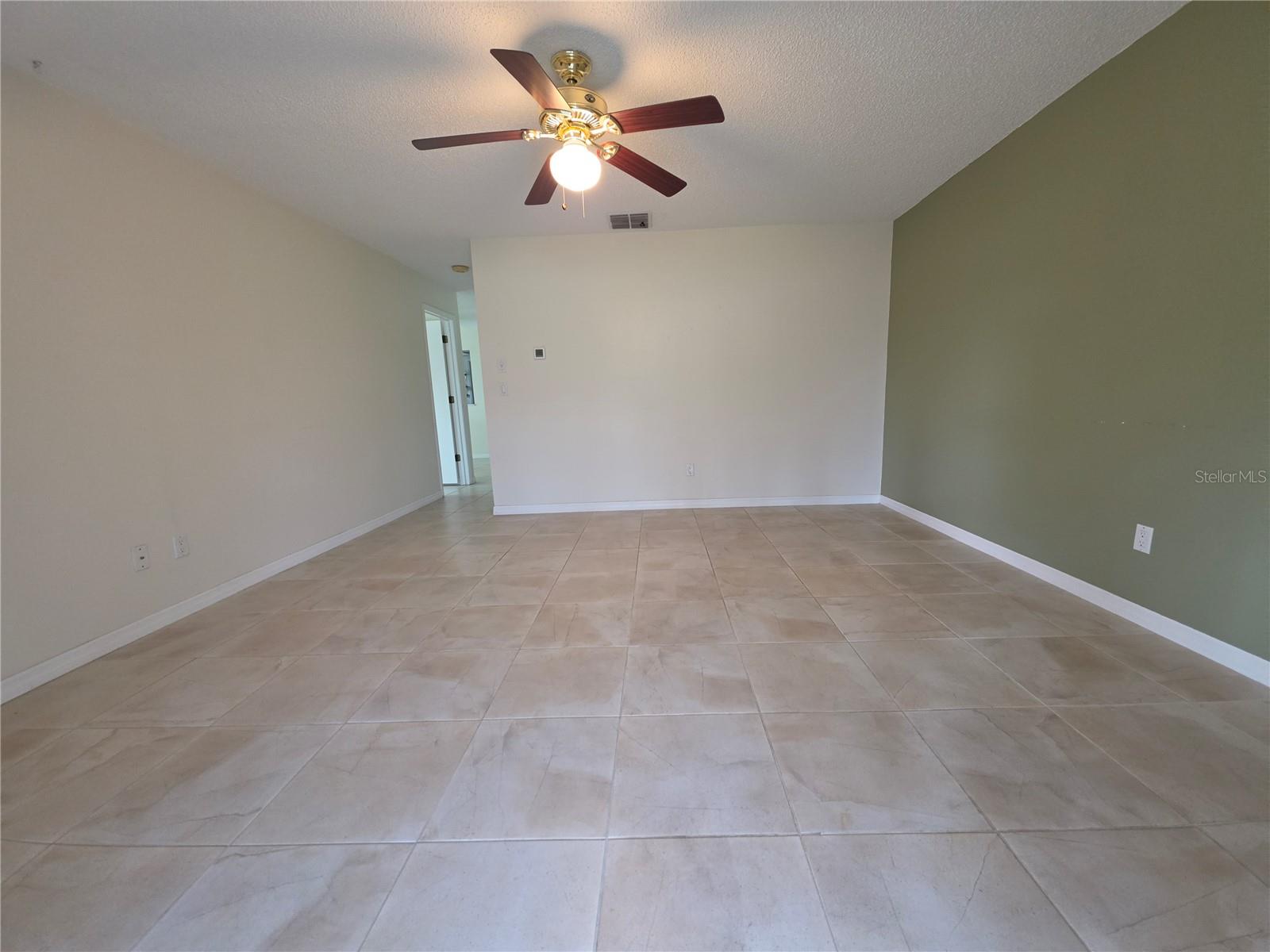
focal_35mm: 13
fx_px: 477
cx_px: 635
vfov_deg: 89.9
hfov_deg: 106.2
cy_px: 476
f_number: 1.9
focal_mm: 2.2
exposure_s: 1/60
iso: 200
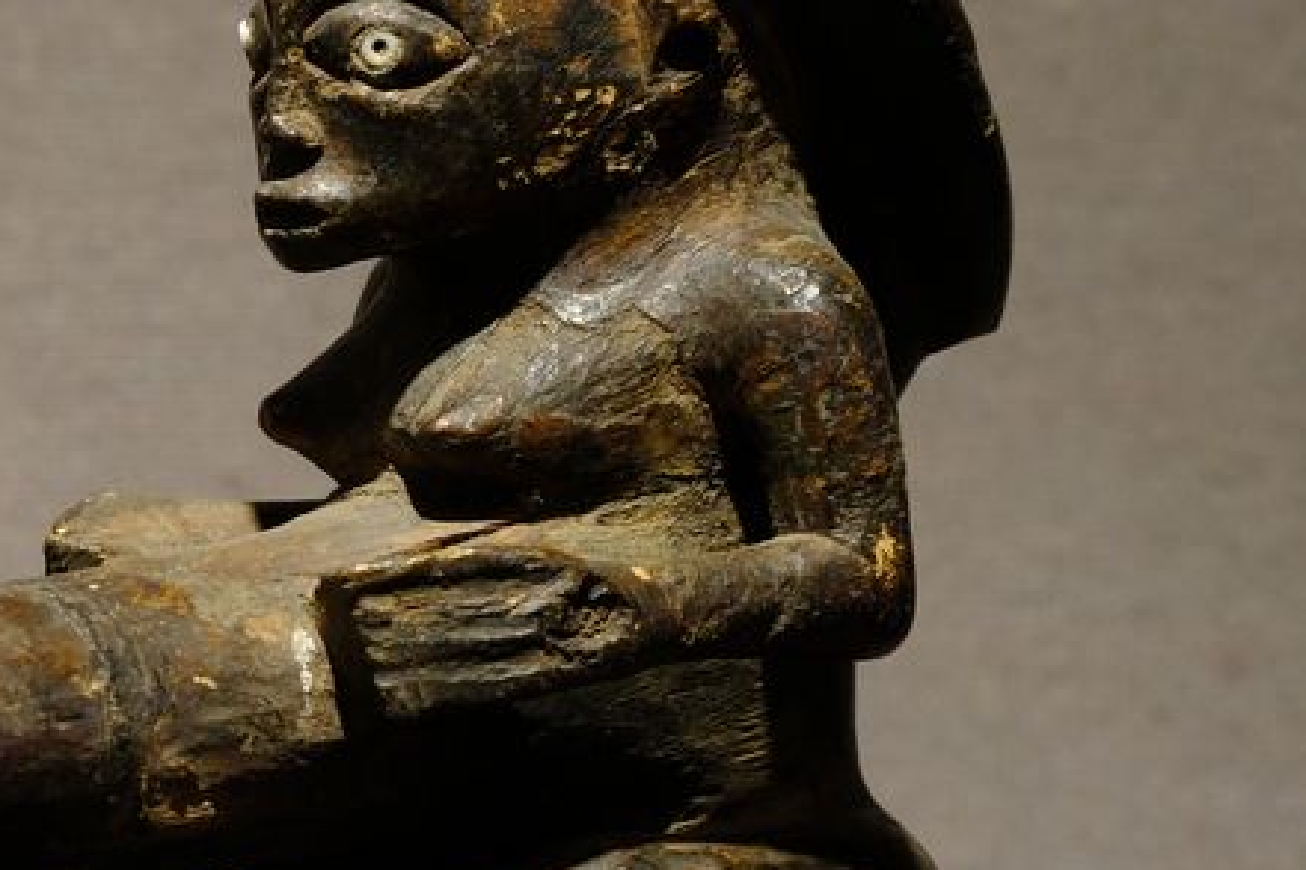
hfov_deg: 7.6
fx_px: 9646
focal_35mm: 266
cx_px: -617
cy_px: 717
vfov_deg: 5.2
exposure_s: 1/10
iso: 800
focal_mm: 60
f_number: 9
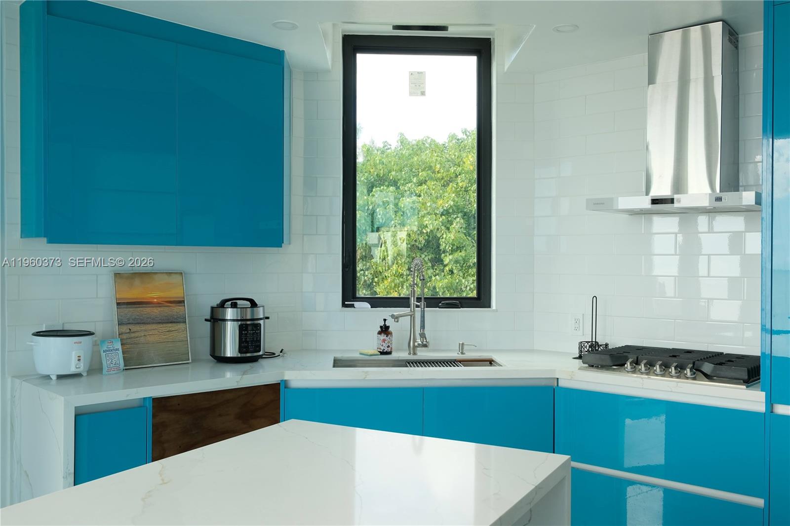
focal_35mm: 32
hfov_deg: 58.7
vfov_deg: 41.1
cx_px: 395
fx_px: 702
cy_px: 263
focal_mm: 21.4
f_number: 5
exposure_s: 1/90
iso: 400
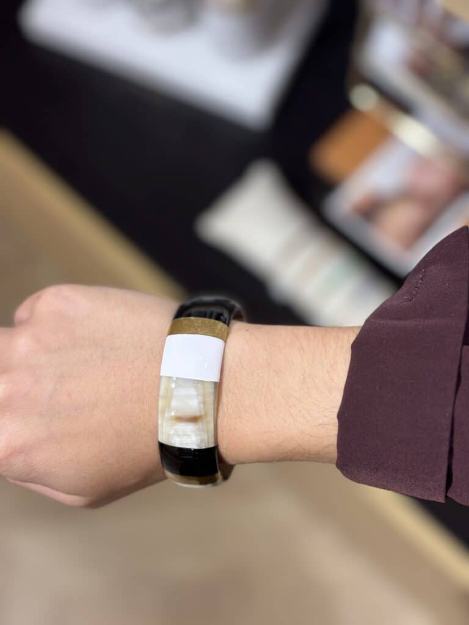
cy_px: 312
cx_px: 234
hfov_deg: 28.0
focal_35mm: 52
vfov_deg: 36.8
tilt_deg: -69.6
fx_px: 939
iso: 40
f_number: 1.6
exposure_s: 1/100
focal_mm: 5.96
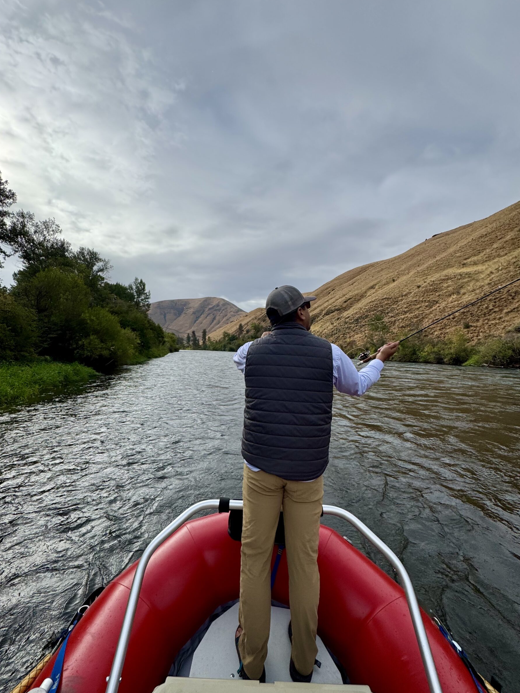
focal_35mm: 15
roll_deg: -0.5
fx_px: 300
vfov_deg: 98.2
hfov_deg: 81.6
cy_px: 349
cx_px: 243
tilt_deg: +3.8
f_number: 2.2
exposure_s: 1/2674
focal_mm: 2.22
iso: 50
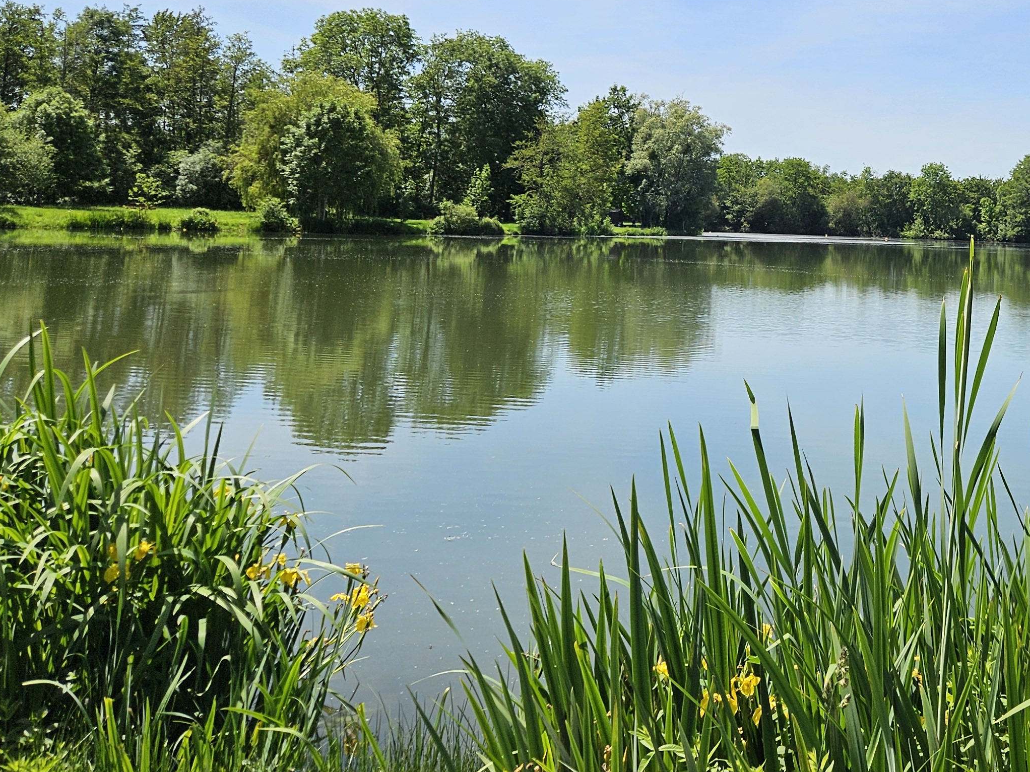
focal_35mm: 45
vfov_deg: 31.5
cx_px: 873
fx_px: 1339
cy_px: 168
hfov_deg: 39.8
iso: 25
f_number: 1.8
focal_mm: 5.4
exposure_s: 1/3151
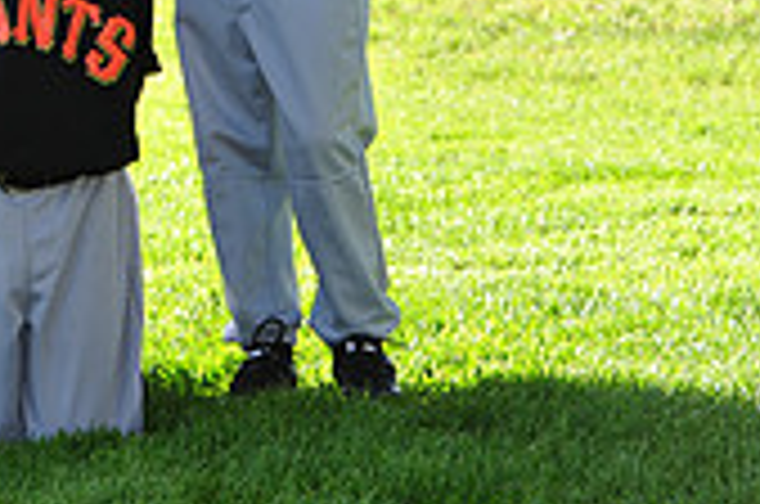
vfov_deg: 4.6
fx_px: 6237
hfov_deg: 6.8
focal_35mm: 296
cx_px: -526
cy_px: -225
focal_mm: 86
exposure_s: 1/160
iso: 250
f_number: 8
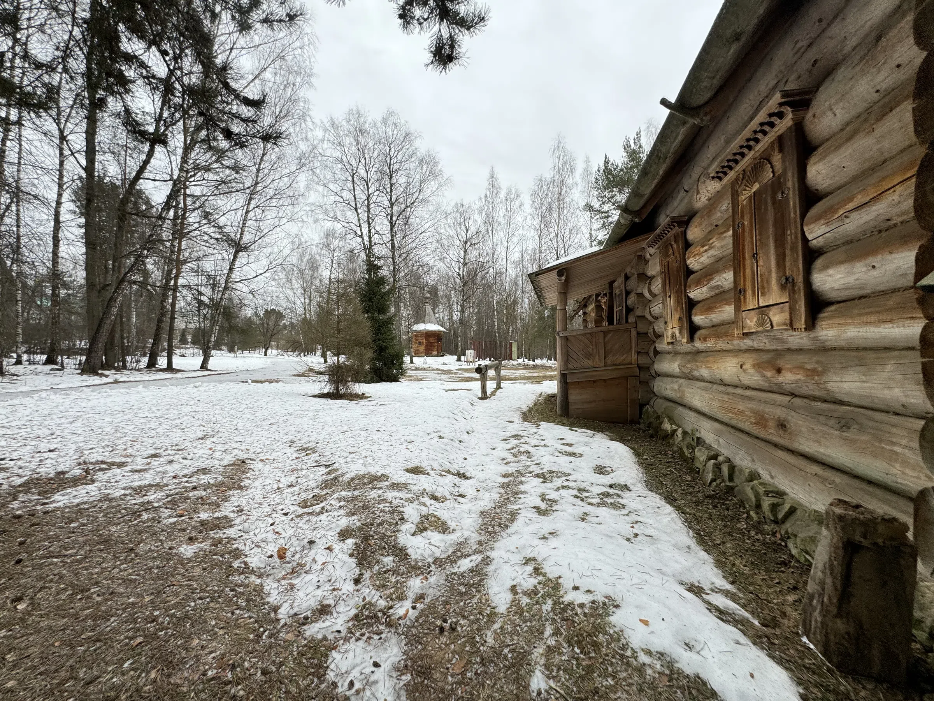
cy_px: 350
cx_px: 467
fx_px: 378
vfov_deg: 85.7
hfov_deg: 102.1
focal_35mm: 14
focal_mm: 2.22
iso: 40
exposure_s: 1/145
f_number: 2.2
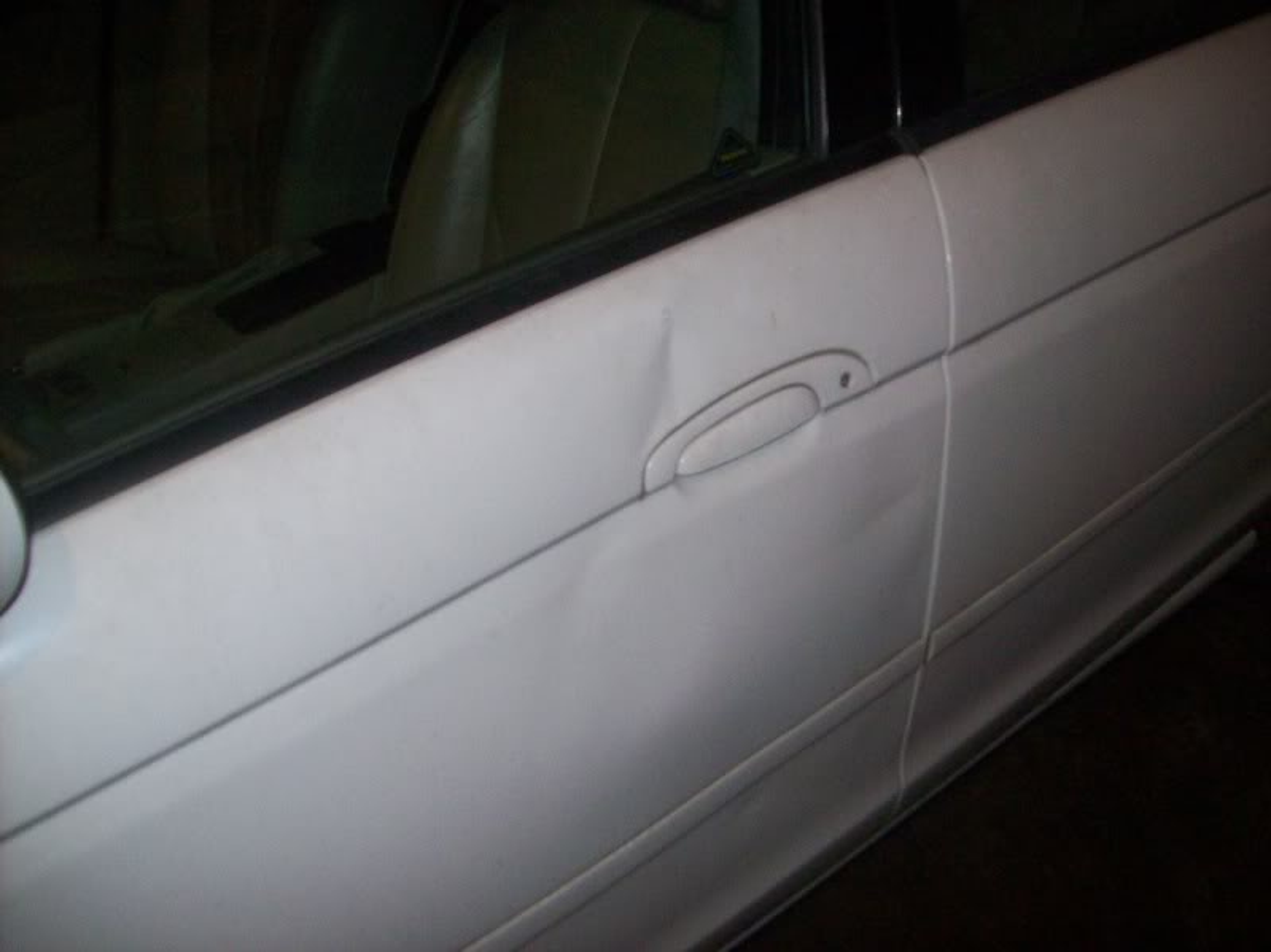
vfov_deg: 39.6
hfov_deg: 51.4
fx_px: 1322
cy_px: 476
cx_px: 636
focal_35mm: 36
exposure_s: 1/64
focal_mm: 6
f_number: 2.7
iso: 200
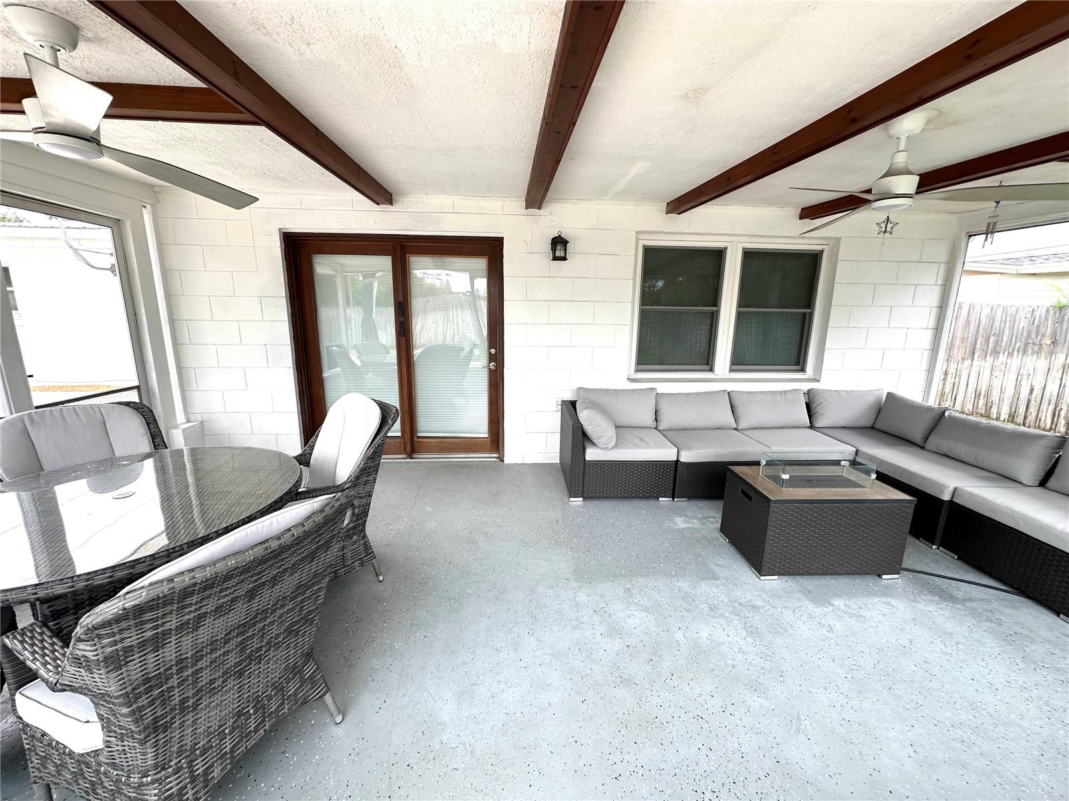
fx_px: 432
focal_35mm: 14
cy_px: 400
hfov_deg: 102.1
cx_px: 534
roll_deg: -1.0
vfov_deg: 85.7
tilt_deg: -11.1
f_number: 2.2
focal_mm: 2.22
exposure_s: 1/102
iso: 40
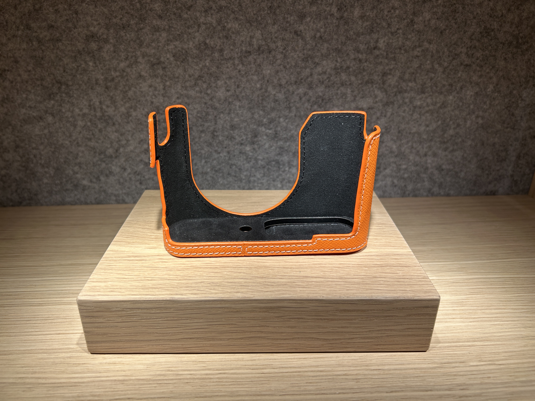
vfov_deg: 53.1
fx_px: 402
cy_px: 200
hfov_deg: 67.3
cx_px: 268
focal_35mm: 26
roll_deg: +0.2
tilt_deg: -25.1
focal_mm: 5.7
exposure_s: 1/207
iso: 40
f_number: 1.5
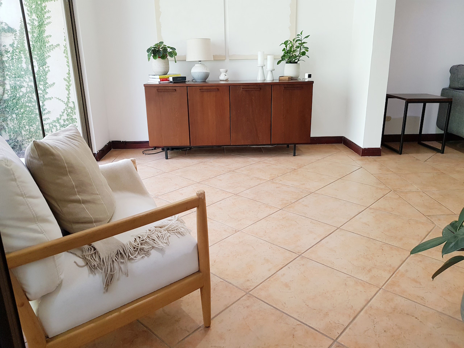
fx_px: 349
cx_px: 232
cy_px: 174
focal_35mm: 26
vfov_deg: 53.1
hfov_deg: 67.3
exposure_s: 1/60
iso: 125
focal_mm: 4.3
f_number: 1.7
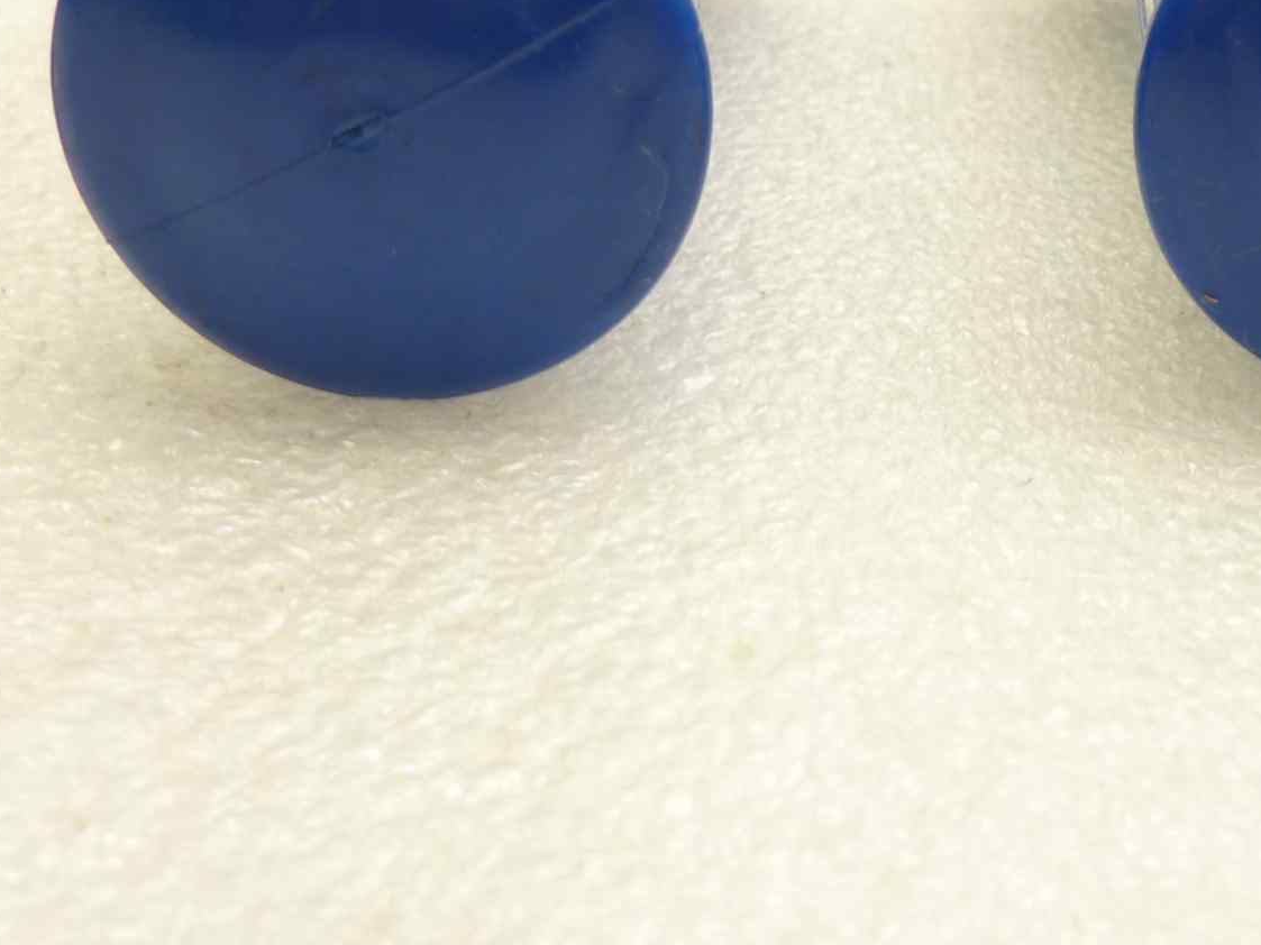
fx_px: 2076
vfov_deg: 25.1
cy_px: 137
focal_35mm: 57
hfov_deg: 33.1
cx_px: 953
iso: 80
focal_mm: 4.1
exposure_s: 1/10
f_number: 3.3
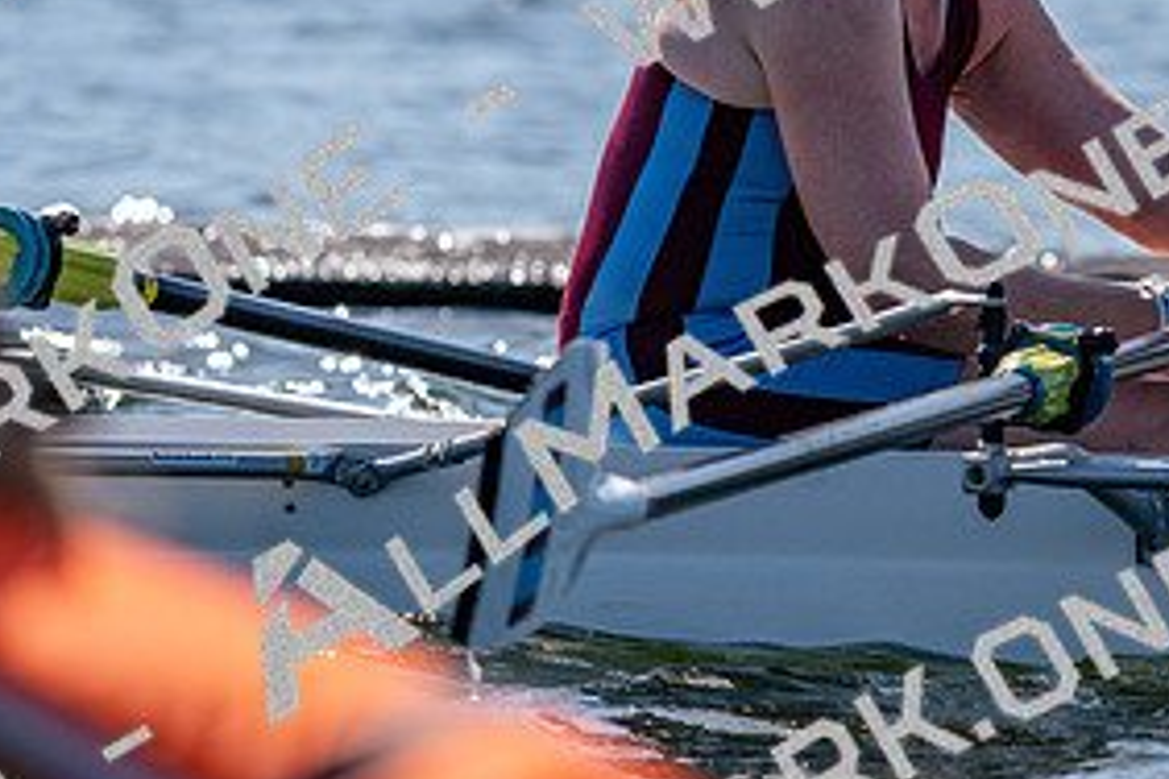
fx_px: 22956
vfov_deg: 1.9
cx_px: 1094
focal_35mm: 707
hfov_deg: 2.9
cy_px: 81
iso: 200
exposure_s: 1/2000
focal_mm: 344
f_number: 6.3
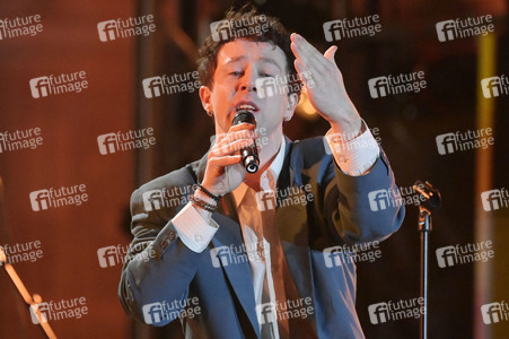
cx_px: 254
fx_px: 6782
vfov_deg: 2.9
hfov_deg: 4.3
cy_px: 170
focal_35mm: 480
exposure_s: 1/640
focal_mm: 480
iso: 12800
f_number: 6.3
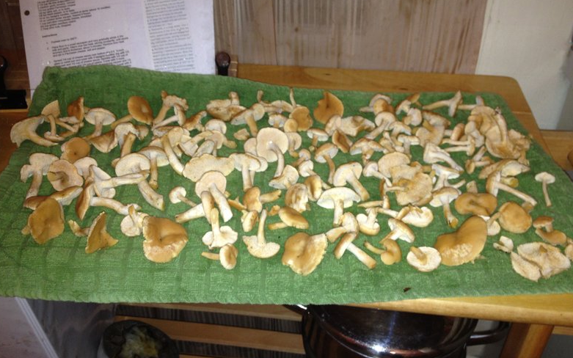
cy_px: 191
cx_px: 285
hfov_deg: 51.5
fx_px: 593
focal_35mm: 38
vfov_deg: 33.6
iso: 100
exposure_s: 1/16
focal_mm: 4.28
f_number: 2.4
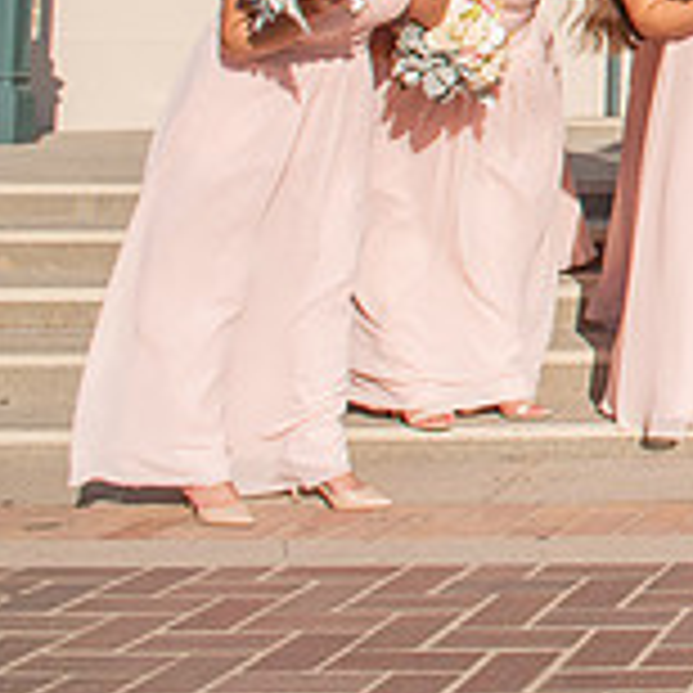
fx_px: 1857
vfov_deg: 19.9
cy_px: -130
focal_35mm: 82
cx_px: 1350
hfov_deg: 16.5
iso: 100
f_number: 10
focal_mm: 24
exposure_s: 1/200
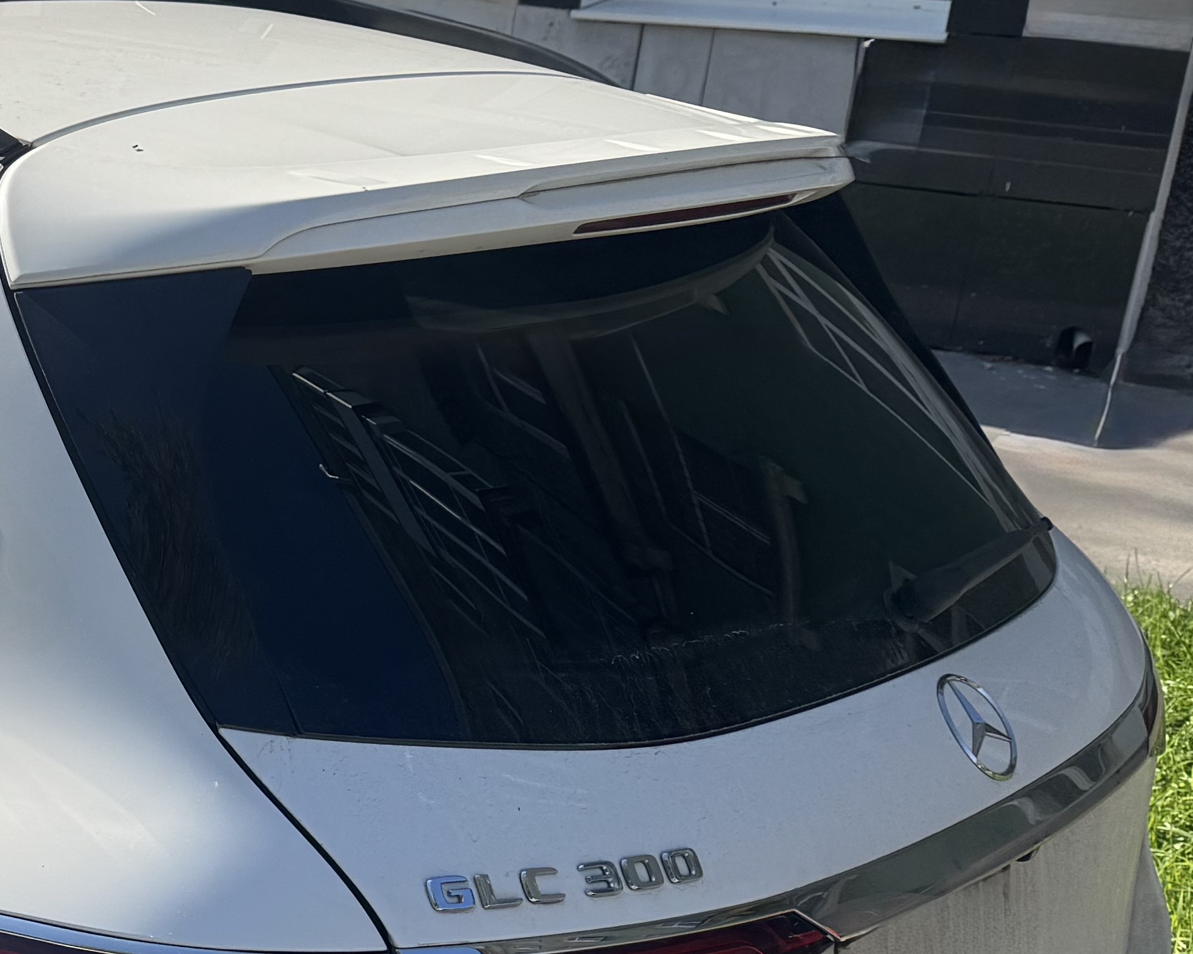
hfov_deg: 24.4
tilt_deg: -19.0
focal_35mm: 68
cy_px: 744
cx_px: -349
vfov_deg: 22.2
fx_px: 2401
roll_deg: -1.4
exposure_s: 1/3247
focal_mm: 6.76
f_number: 1.78
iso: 80
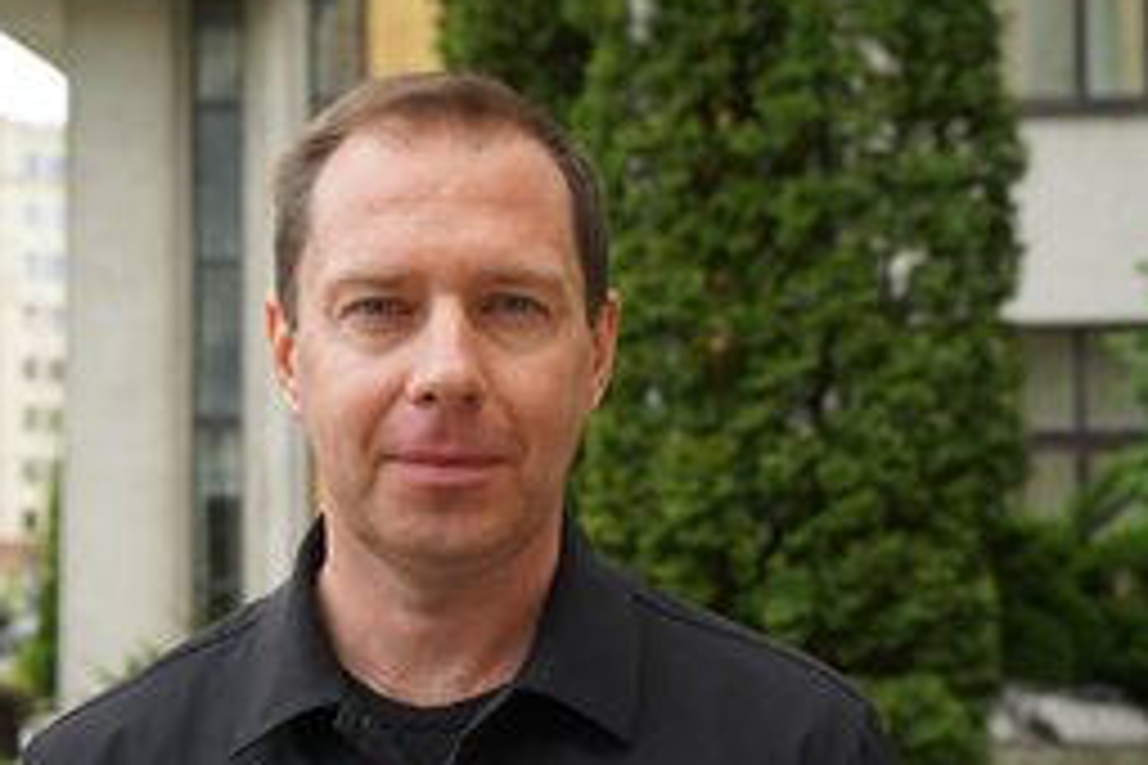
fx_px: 1754
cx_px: 590
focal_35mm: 55
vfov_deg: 24.5
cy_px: 506
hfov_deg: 36.2
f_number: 4
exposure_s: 1/160
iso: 125
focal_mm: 35
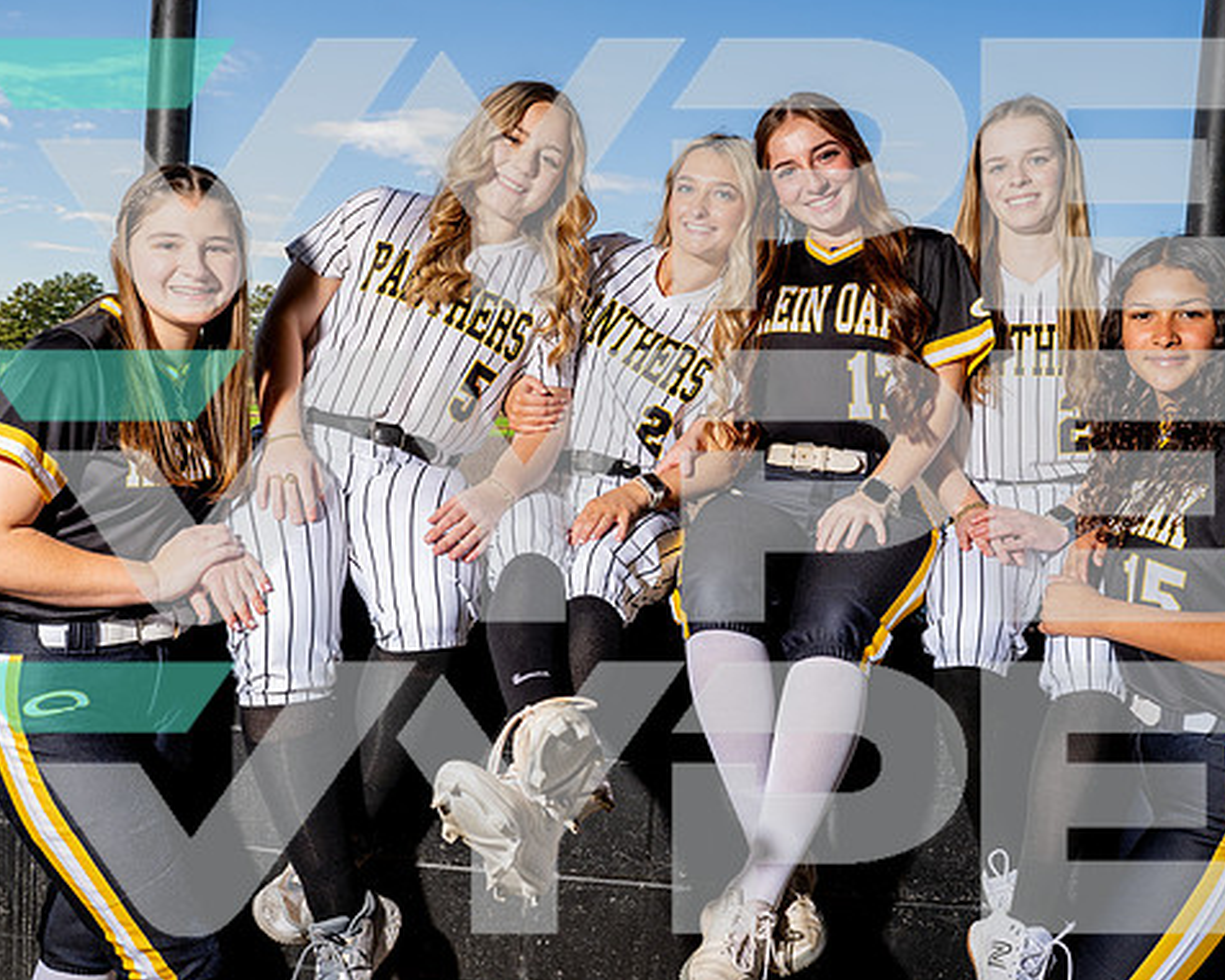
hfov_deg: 55.6
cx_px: 631
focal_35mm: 32
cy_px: 487
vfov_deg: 45.8
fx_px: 1160
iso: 100
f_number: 8
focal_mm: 28
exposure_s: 1/250
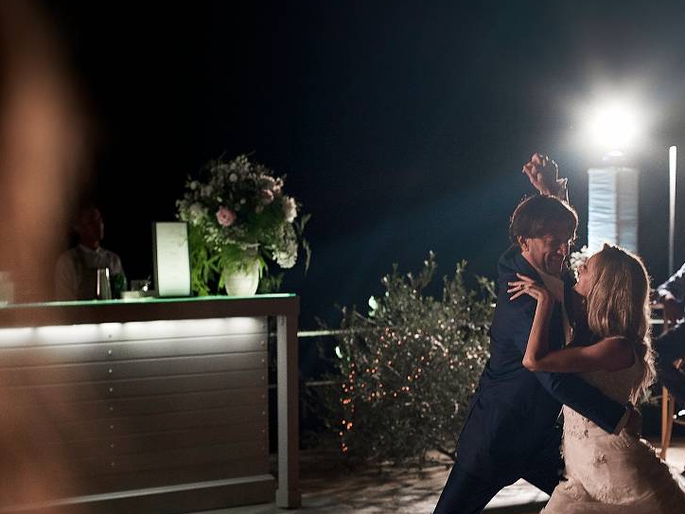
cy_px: 374
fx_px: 1840
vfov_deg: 15.8
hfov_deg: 21.1
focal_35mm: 93
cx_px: 374
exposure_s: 1/125
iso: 1250
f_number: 3.5
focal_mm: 50
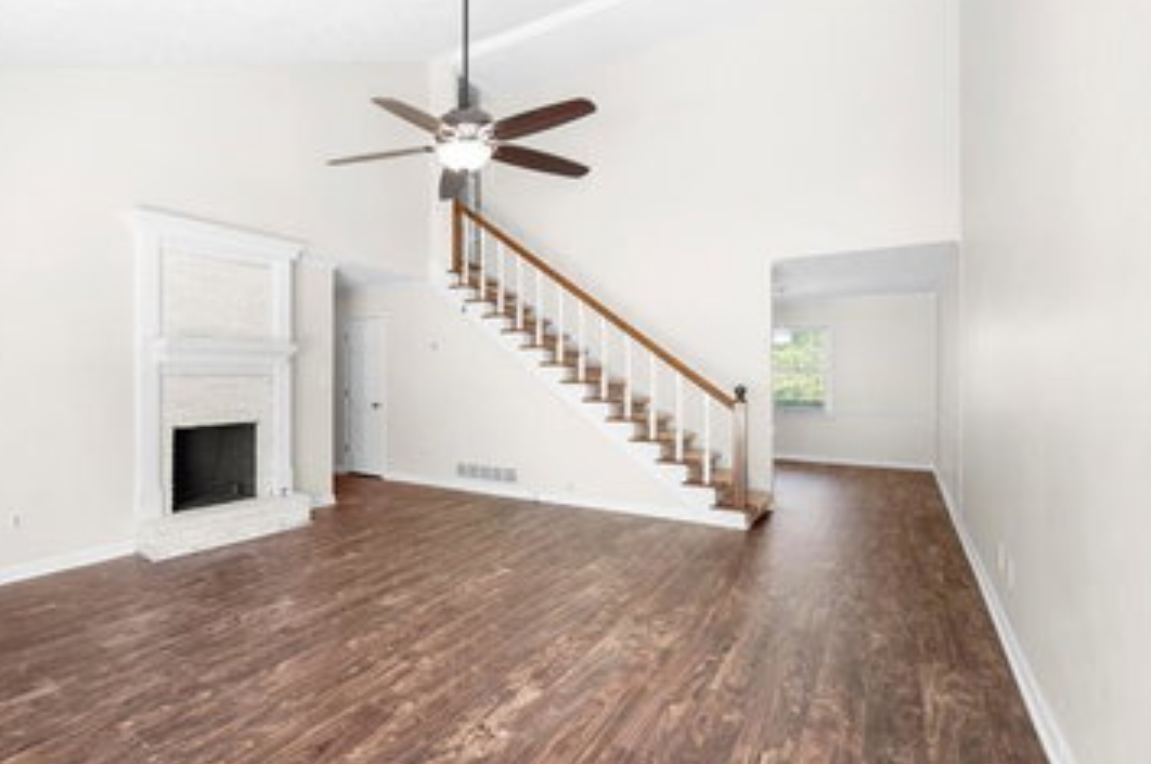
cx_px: 393
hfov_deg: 84.3
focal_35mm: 19
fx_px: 607
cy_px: 375
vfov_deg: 64.4
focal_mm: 14
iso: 500
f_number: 6.3
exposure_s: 1/20
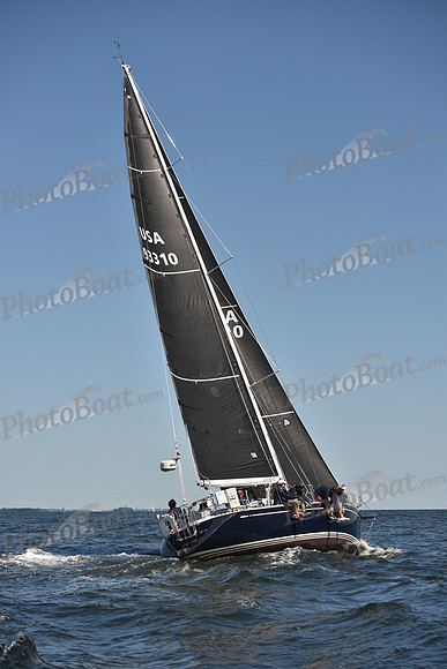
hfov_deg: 19.5
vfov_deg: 28.8
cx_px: 224
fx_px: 1303
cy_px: 334
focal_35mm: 70
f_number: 4.5
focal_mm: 70
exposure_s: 1/1600
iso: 250
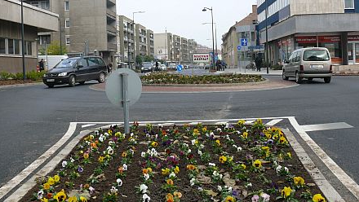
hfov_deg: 51.6
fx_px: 371
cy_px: 72
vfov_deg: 30.3
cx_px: 181
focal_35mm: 39
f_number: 4.5
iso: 100
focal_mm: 7.4
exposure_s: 1/200
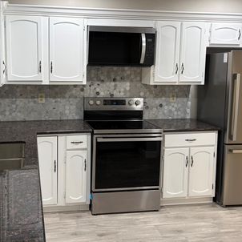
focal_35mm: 38
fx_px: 301
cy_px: 99
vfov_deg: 43.7
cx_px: 84
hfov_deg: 43.3
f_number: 1.6
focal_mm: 5.96
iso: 125
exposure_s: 1/60
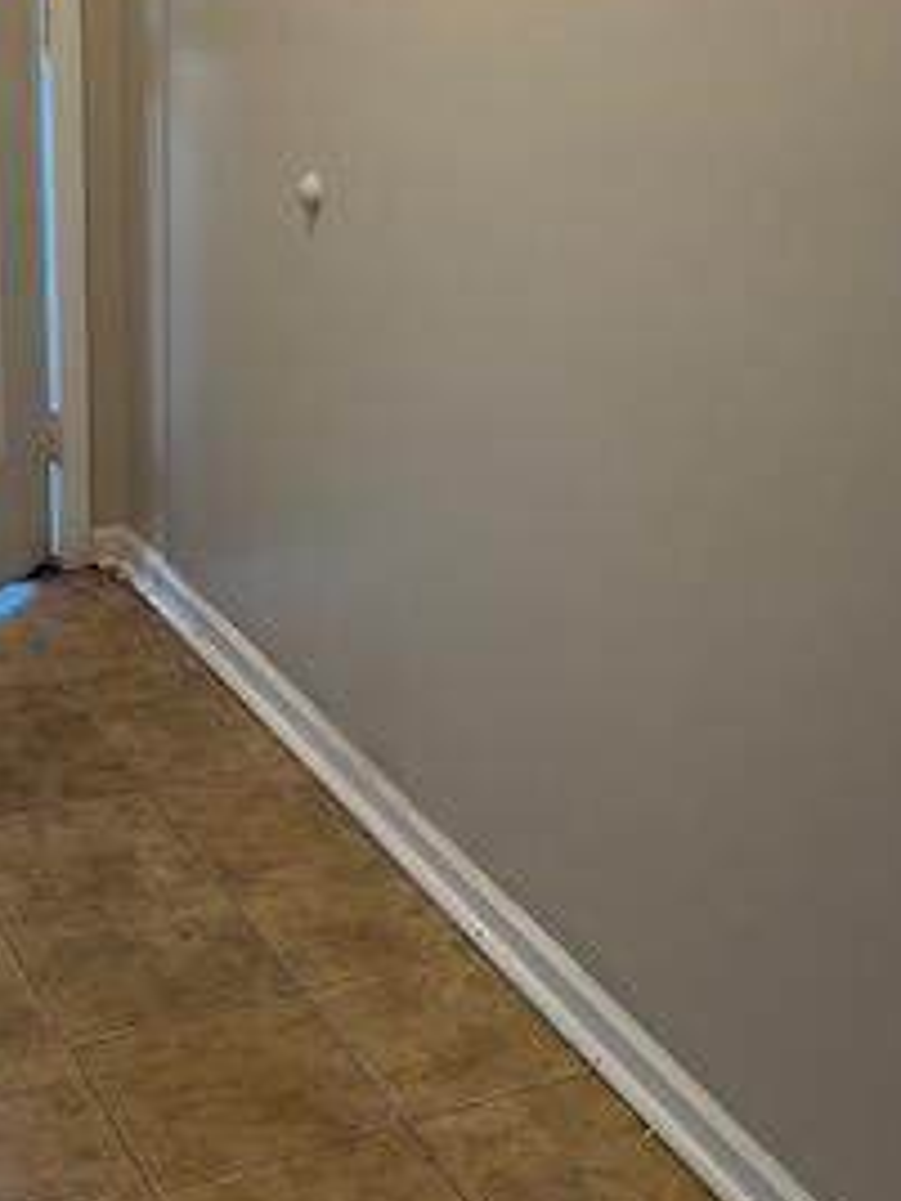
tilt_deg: -16.9
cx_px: 493
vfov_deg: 31.0
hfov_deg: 23.6
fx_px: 2152
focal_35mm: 62
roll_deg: -2.0
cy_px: 439
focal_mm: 5.1
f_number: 1.6
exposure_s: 1/120
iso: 125
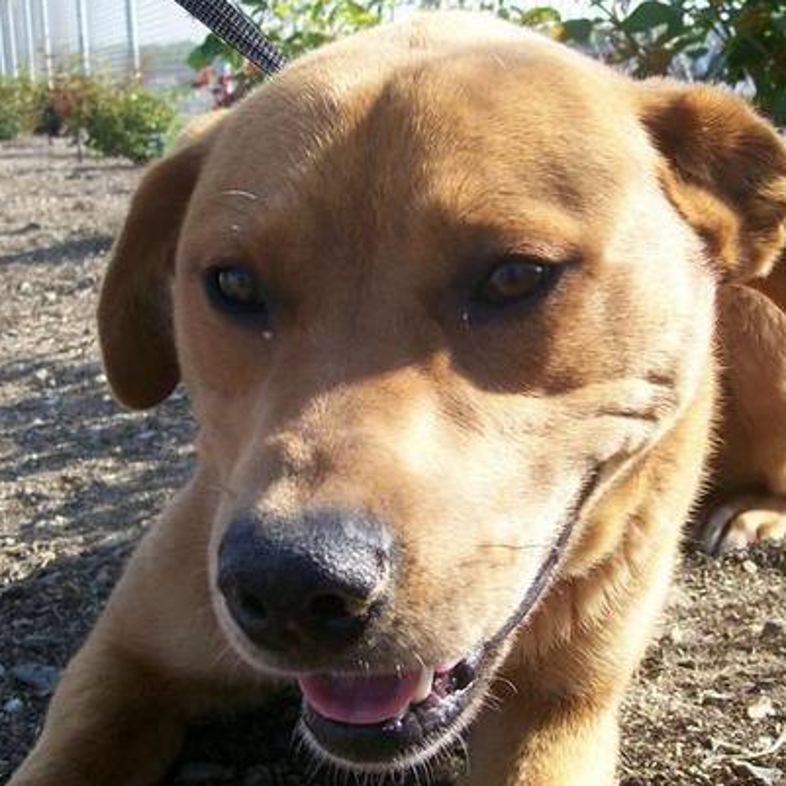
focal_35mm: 61
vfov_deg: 28.1
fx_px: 1567
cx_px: 425
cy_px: 492
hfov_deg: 28.1
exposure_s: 1/590
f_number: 2.7
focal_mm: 6
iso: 80
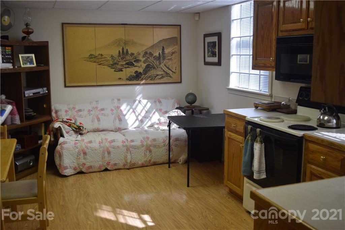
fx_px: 374
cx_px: 172
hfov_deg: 49.6
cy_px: 115
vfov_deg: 34.2
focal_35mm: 39
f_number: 5
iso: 400
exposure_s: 1/100
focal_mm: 26
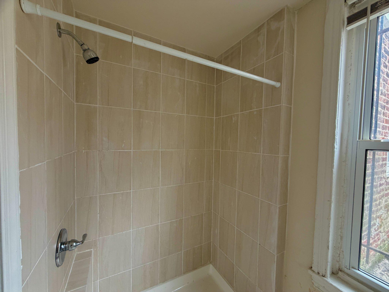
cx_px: 194
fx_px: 157
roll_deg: -1.3
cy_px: 146
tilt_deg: -2.2
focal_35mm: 14
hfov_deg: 102.1
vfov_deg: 85.7
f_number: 2.2
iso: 320
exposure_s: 1/85
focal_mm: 2.22
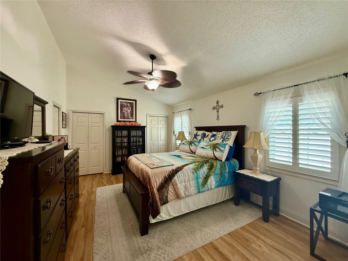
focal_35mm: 14
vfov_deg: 85.7
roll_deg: -0.2
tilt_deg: +0.6
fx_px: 141
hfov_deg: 102.1
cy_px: 130
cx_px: 174
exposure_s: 1/83
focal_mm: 2.22
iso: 320
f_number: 2.2
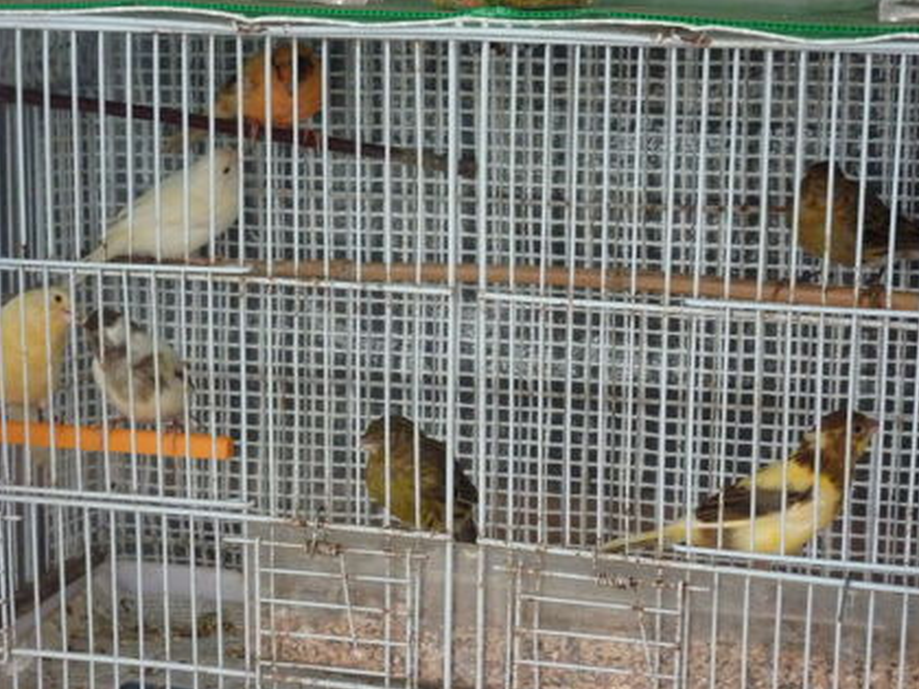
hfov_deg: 27.0
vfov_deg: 20.4
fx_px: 1911
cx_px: 470
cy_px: 354
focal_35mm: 72
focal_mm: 10.3
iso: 500
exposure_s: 1/80
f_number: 4
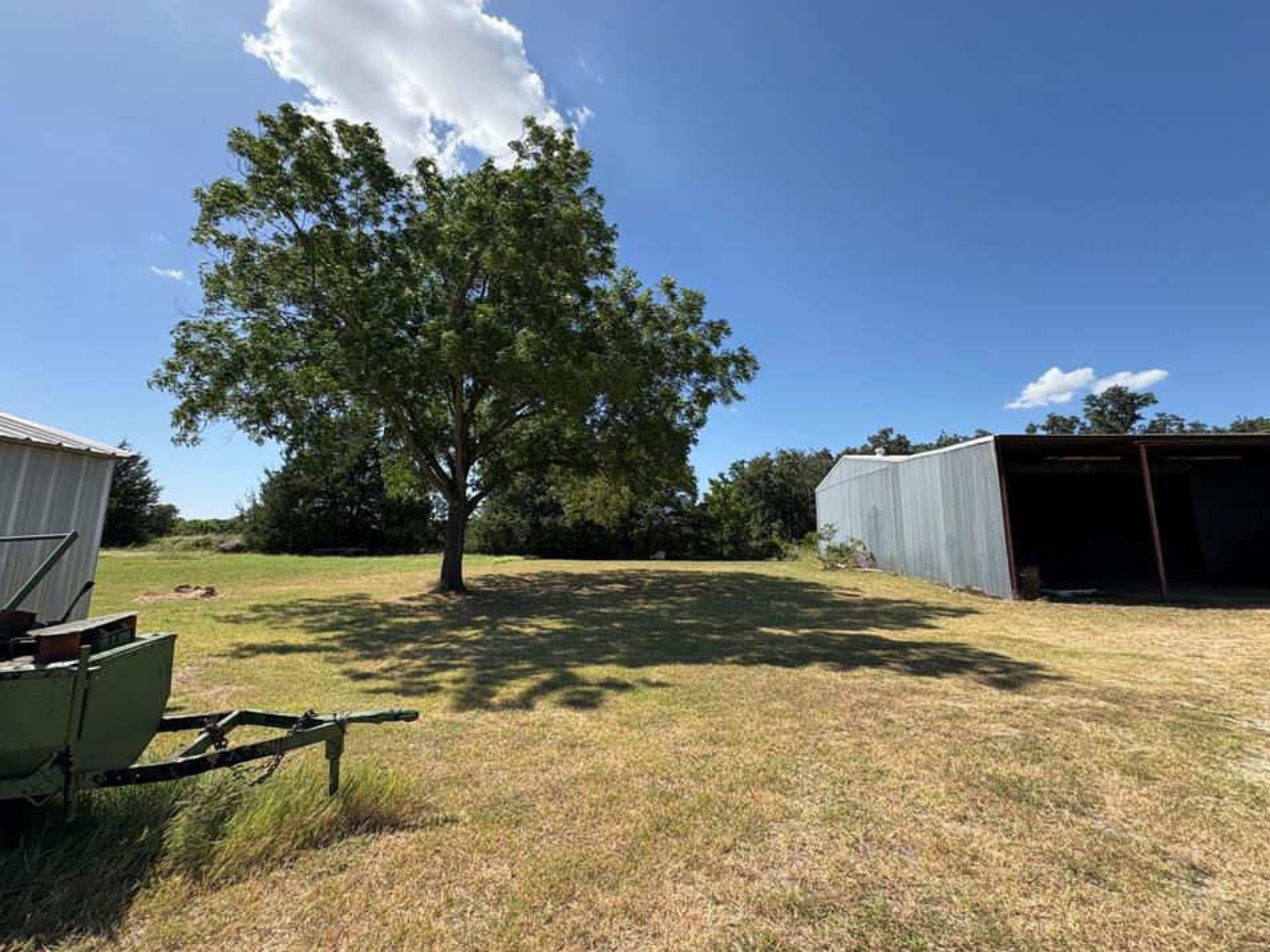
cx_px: 638
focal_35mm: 15
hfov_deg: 98.2
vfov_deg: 81.6
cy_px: 445
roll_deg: -0.5
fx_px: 550
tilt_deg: +11.1
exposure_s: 1/1006
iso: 40
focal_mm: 2.22
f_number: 2.2
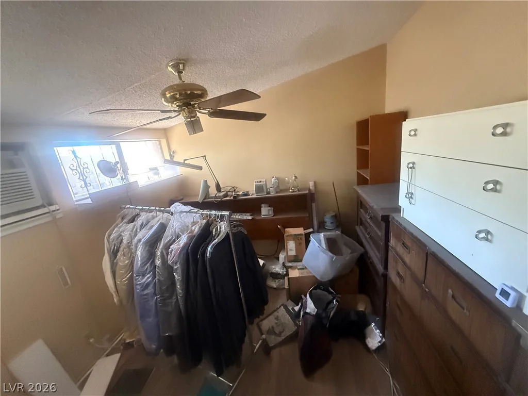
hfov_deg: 102.1
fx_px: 214
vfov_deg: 85.7
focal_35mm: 14
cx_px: 264
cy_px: 198
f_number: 2.2
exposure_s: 1/60
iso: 1000
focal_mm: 2.22
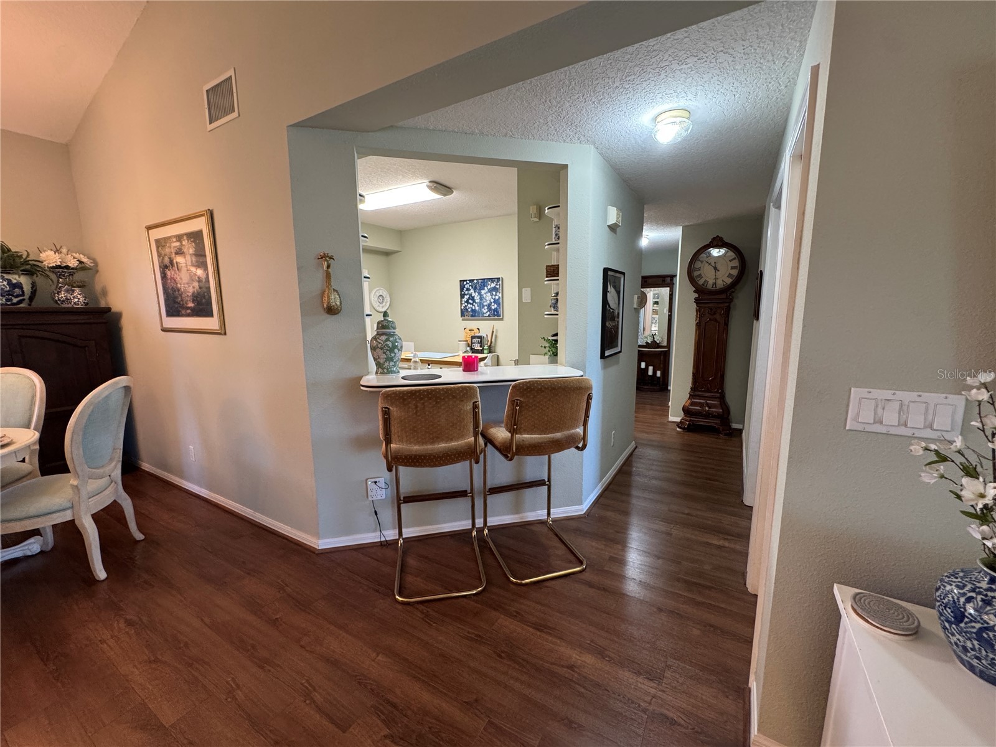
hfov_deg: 102.1
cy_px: 374
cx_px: 498
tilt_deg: -9.2
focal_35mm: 14
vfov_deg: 85.7
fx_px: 403
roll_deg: +0.4
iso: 250
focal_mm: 2.22
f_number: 2.2
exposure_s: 1/60
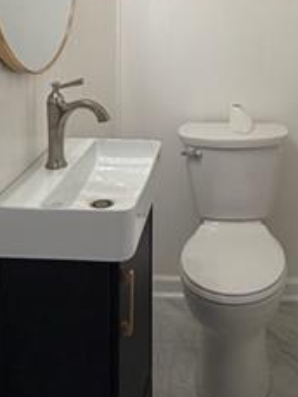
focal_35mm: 47
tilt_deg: -2.5
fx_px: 539
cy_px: 5
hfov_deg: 30.5
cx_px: 218
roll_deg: -1.0
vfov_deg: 36.6
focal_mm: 2.22
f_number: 2.2
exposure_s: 1/120
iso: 125
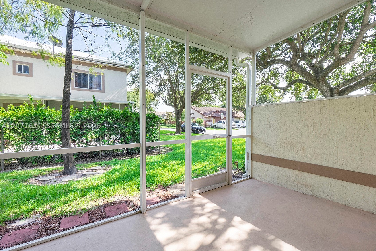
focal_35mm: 15
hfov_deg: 100.4
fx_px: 157
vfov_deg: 77.3
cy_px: 126
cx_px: 188
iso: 160
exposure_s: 1/200
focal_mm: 10
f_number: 10
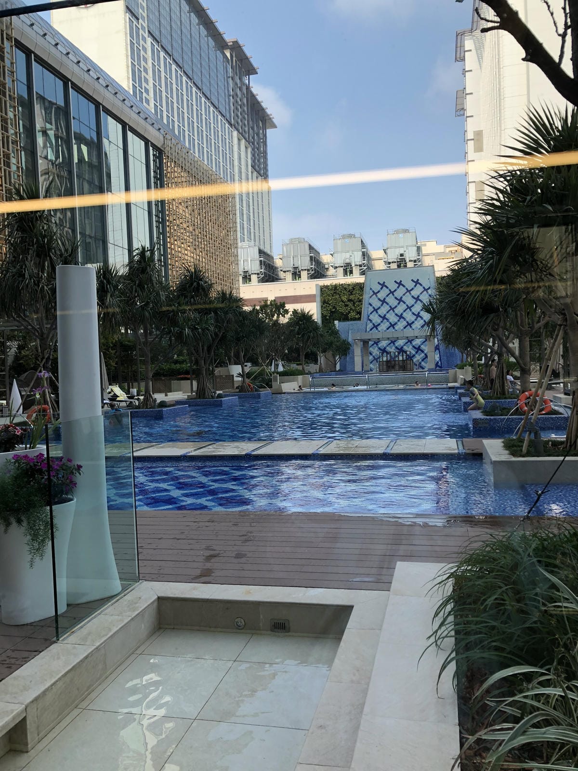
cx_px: 289
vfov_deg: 63.4
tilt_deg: -2.6
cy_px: 386
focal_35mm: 28
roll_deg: +2.3
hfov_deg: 49.7
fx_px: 623
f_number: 1.8
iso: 20
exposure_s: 1/428
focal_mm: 3.99
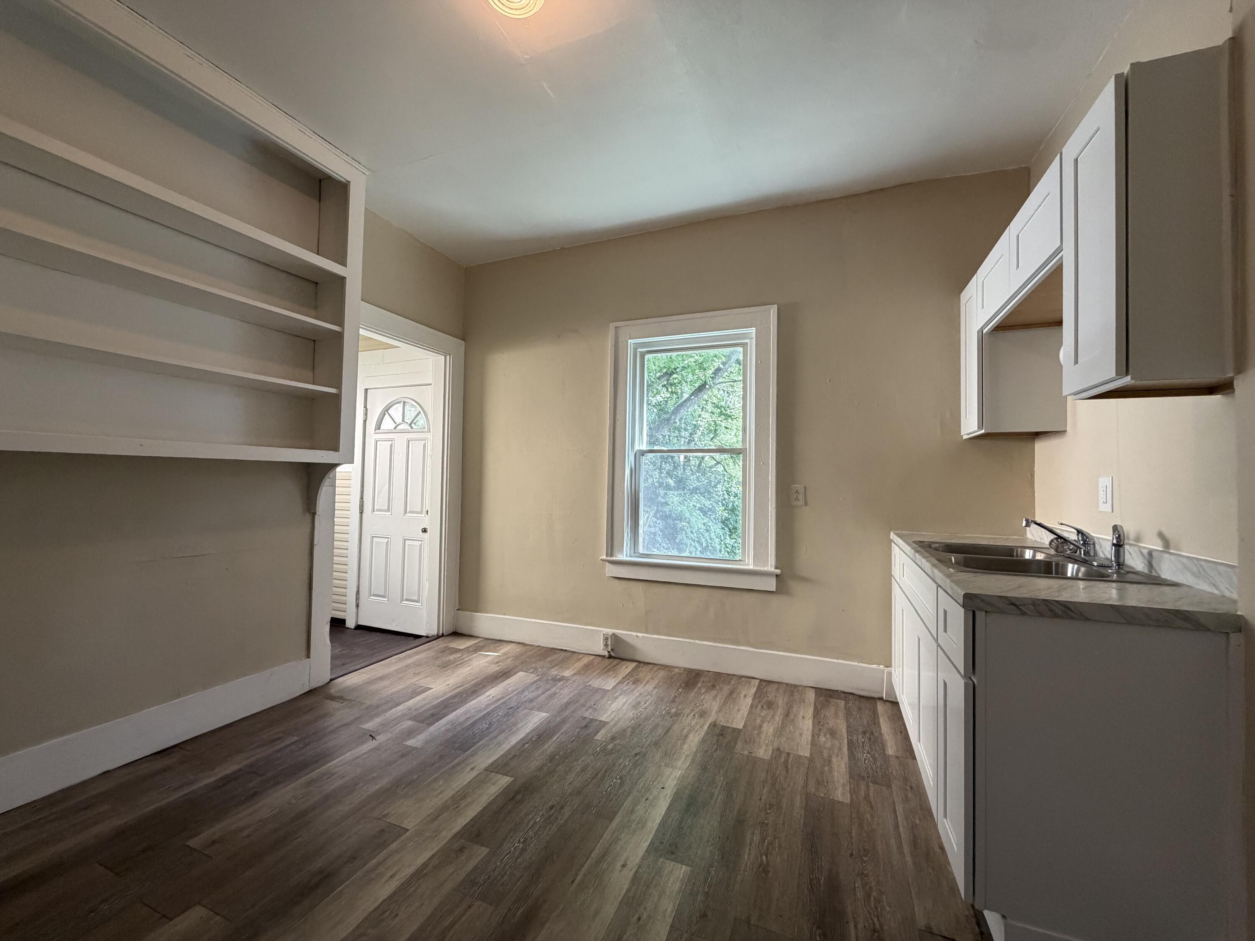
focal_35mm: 14
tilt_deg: +1.3
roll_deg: +0.3
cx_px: 628
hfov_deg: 102.1
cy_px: 470
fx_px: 508
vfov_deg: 85.7
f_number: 2.2
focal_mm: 2.22
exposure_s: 1/120
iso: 320
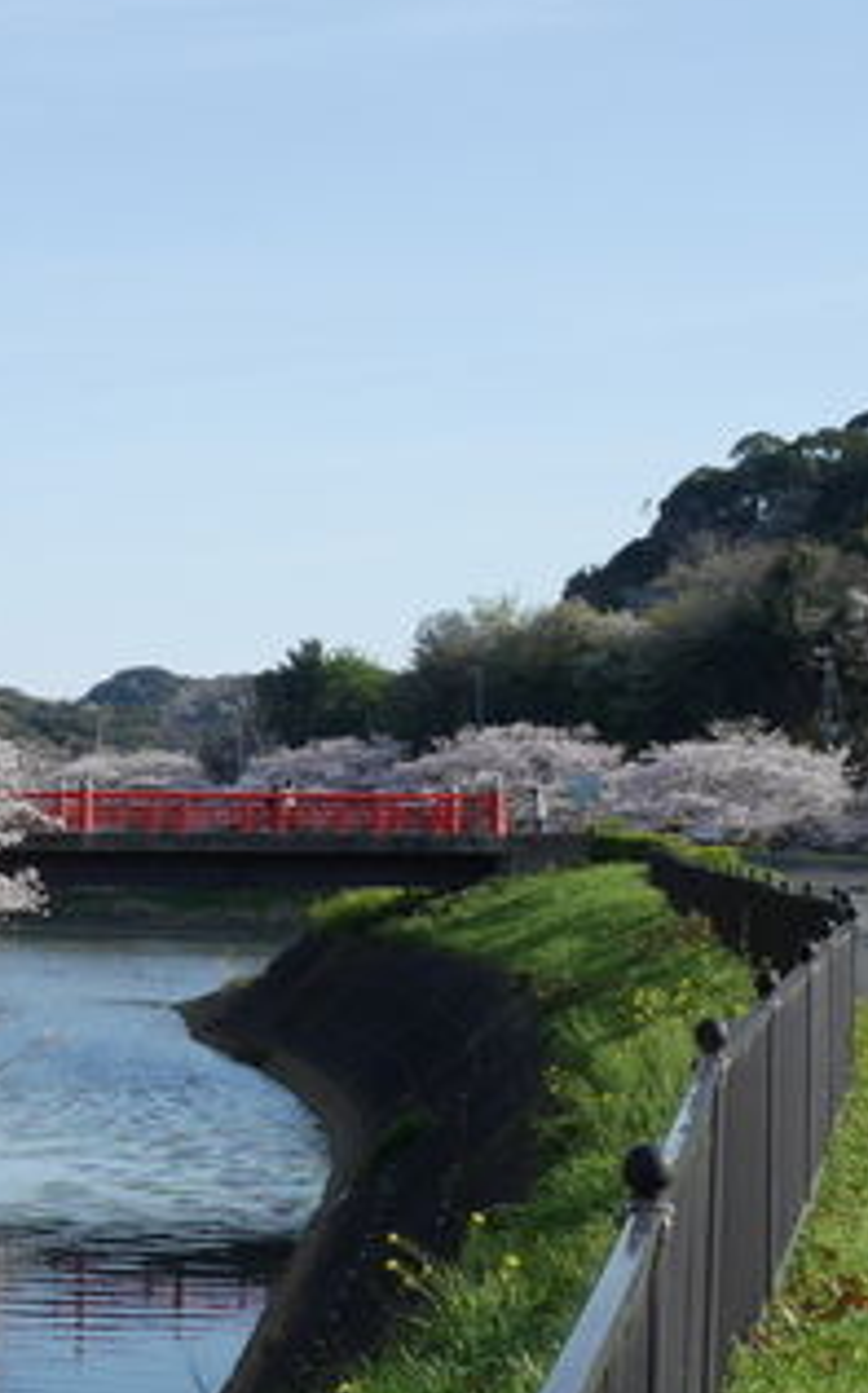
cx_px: -487
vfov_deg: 22.2
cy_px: 926
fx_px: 3526
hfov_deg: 13.2
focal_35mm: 93
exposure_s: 1/320
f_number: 8
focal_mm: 17
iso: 200
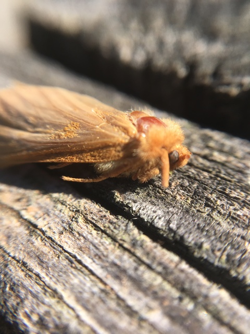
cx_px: 125
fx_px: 279
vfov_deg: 61.7
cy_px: 167
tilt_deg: -43.3
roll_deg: +8.8
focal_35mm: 29
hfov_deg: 48.2
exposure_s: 1/625
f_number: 2.2
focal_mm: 4.15
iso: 25
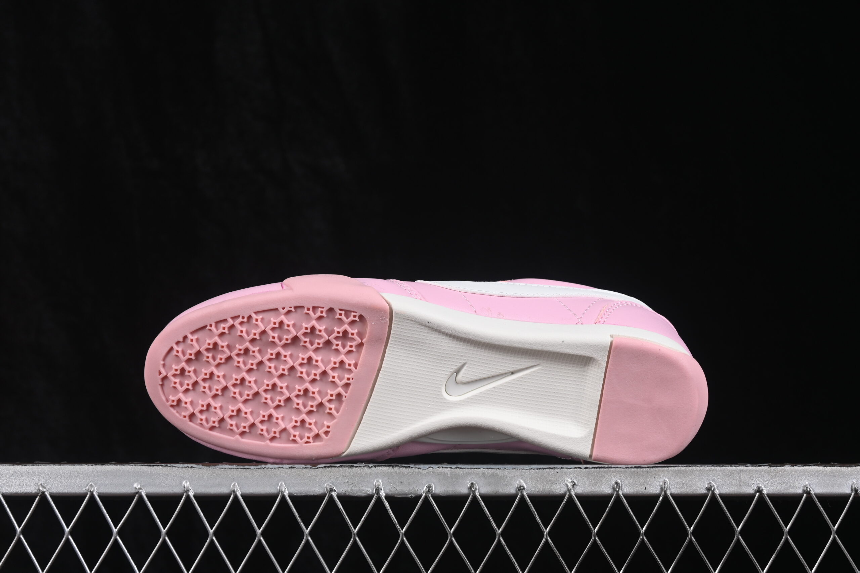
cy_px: 286
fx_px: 1792
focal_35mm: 75
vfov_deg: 18.2
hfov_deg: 27.0
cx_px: 430
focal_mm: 50
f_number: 8
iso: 160
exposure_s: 1/80
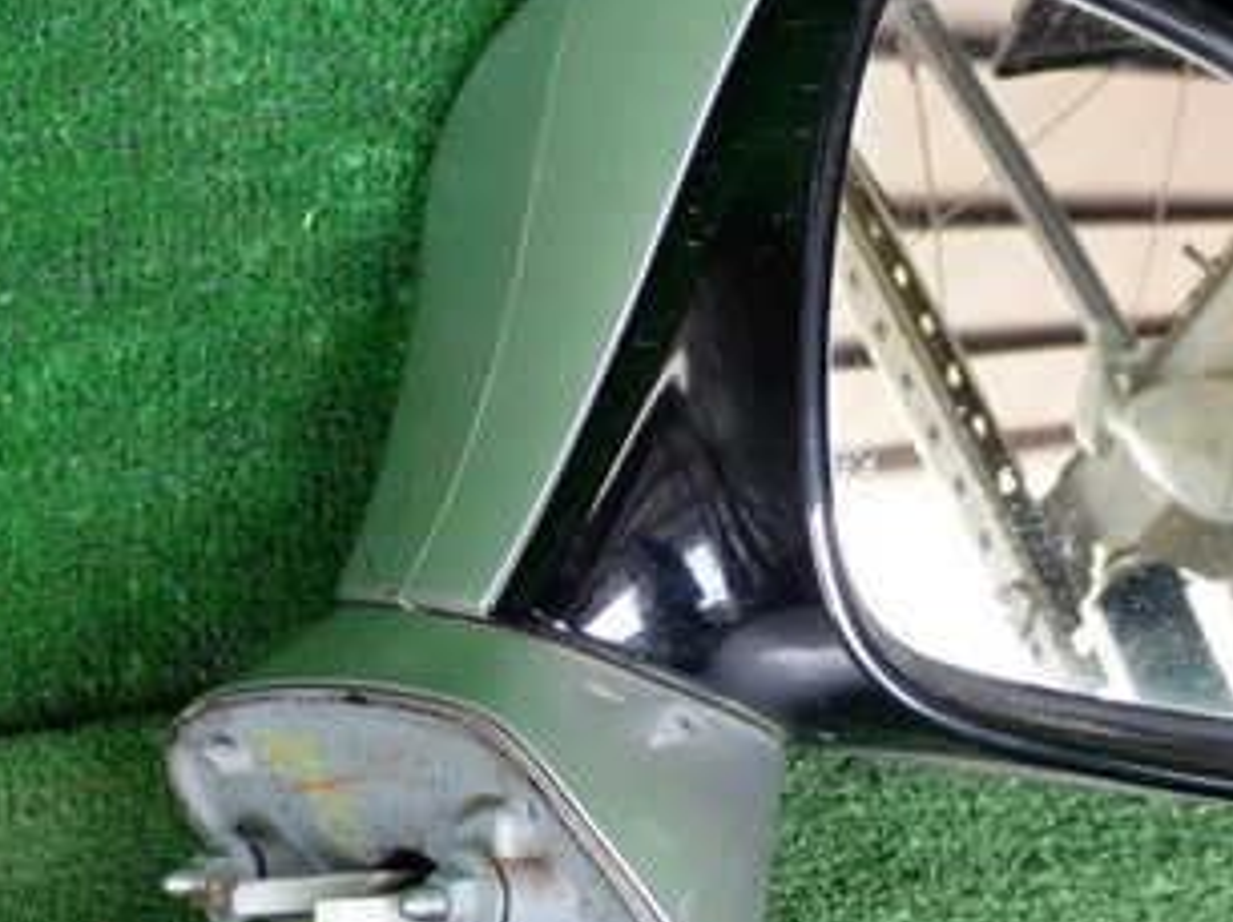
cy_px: 668
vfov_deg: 13.9
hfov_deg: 18.6
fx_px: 3773
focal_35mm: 106
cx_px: 641
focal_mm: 9.65
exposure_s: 1/125
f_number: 3.3
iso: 400
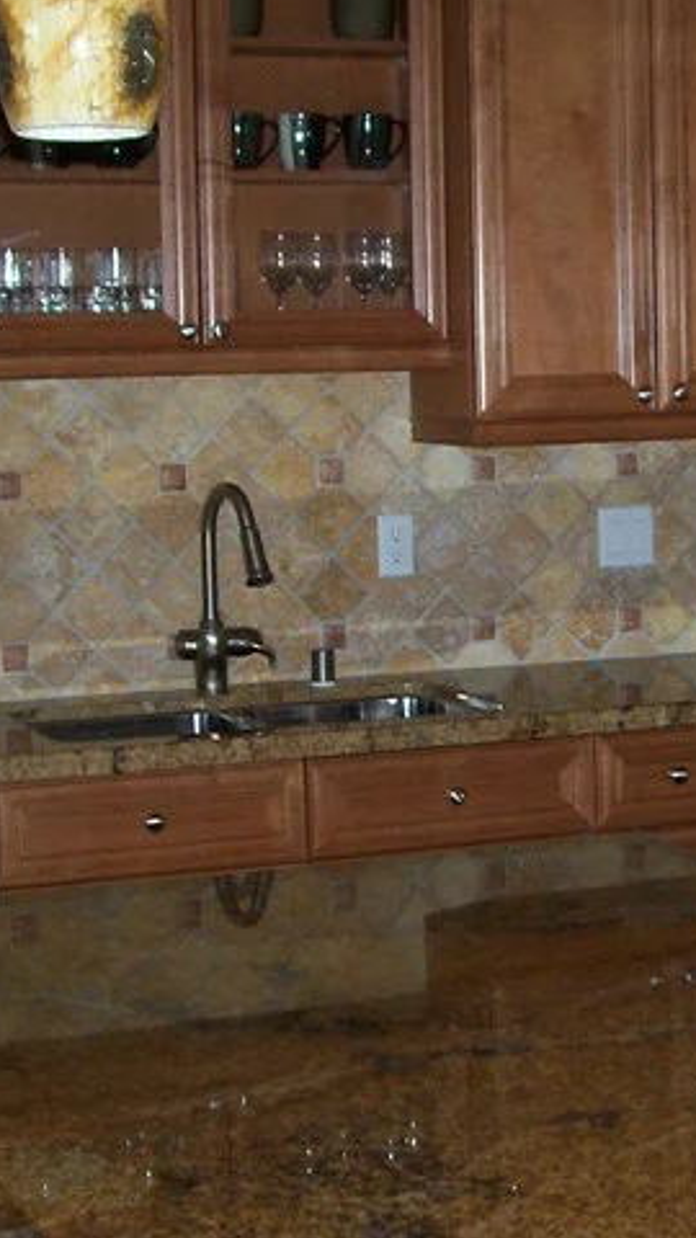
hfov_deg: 15.0
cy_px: 640
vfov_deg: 26.8
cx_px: 691
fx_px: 2592
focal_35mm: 79
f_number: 2.7
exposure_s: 1/112
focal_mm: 5.6
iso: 140
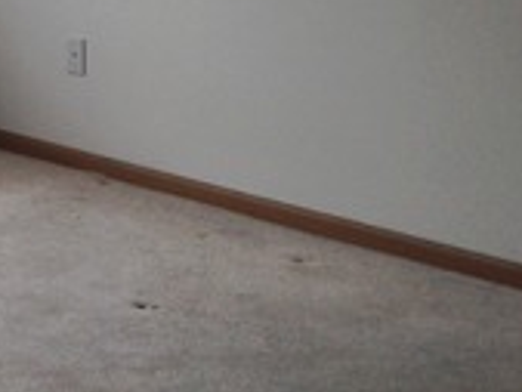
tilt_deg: -9.7
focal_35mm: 125
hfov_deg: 14.4
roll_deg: -0.1
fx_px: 1886
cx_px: -315
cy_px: -49
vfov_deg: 11.7
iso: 50
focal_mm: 4.12
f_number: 2.4
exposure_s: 1/40
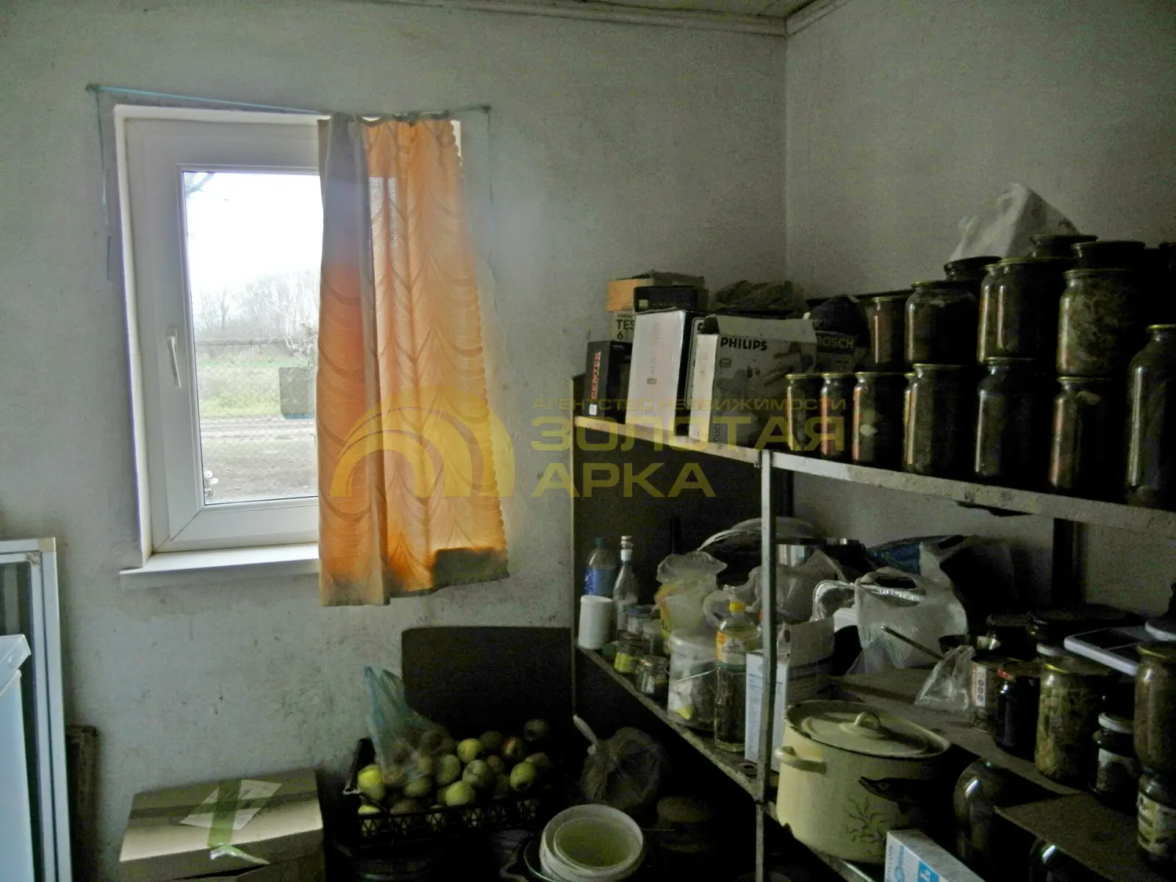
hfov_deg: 60.0
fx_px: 1019
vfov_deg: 46.8
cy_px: 441
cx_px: 588
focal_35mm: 30
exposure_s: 1/36.1
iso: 160
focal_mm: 5.4
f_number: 3.5
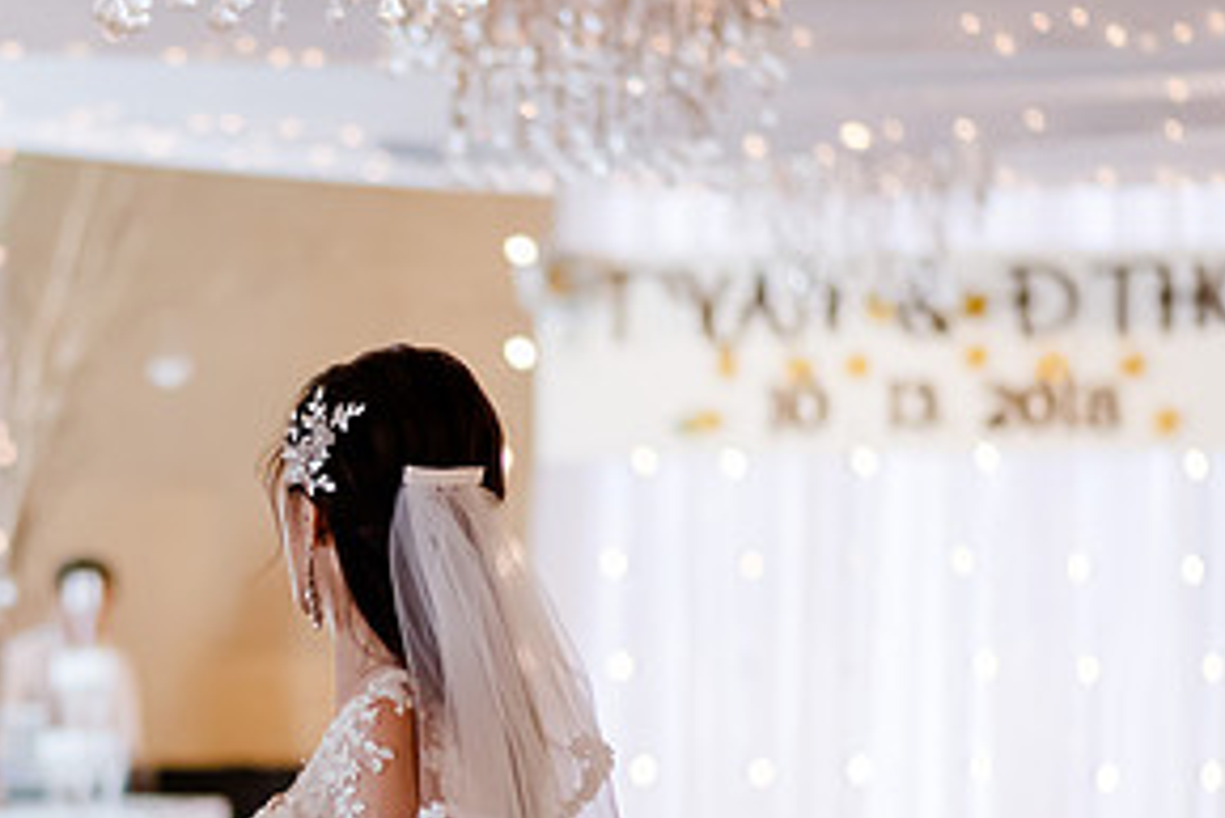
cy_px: 665
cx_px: 227
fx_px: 8375
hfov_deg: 8.3
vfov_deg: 5.6
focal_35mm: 246
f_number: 2.8
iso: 2500
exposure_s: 1/320
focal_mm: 105
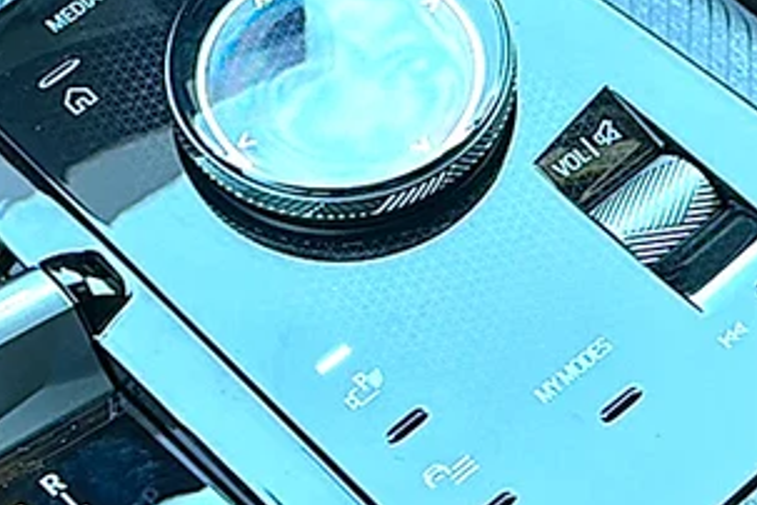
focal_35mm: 96
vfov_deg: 14.2
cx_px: 340
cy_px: 306
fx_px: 2019
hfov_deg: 21.2
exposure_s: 1/50
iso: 80
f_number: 1.78
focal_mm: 6.86
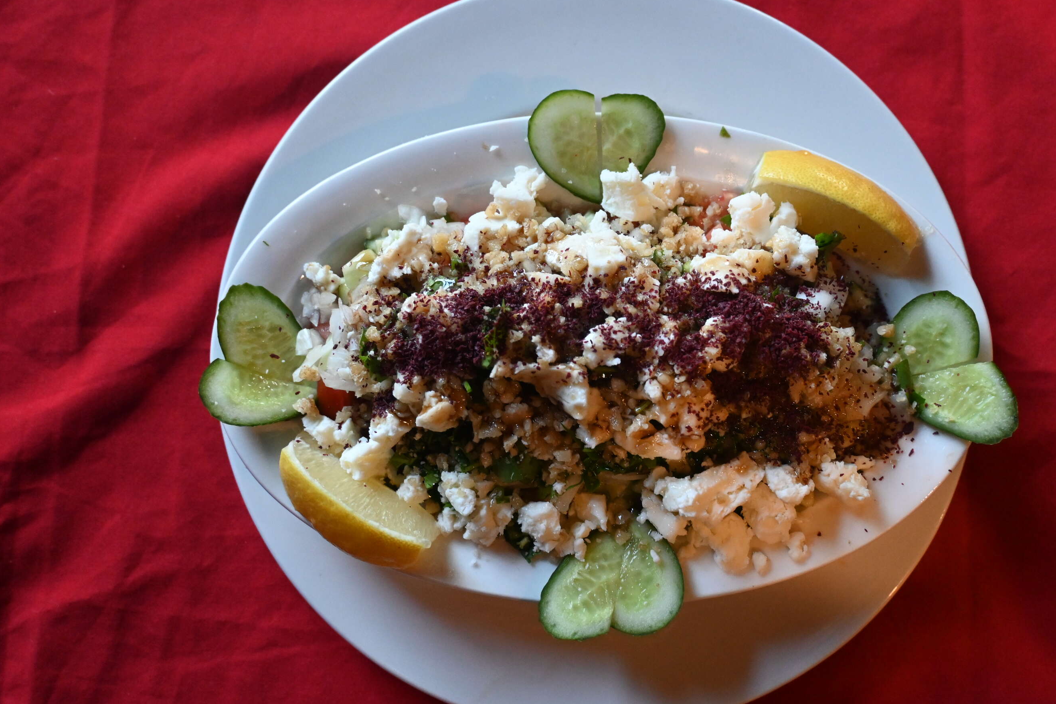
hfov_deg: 46.4
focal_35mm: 42
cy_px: 348
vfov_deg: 32.0
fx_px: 1228
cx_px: 600
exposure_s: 1/125
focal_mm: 24.5
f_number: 4.2
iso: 2200
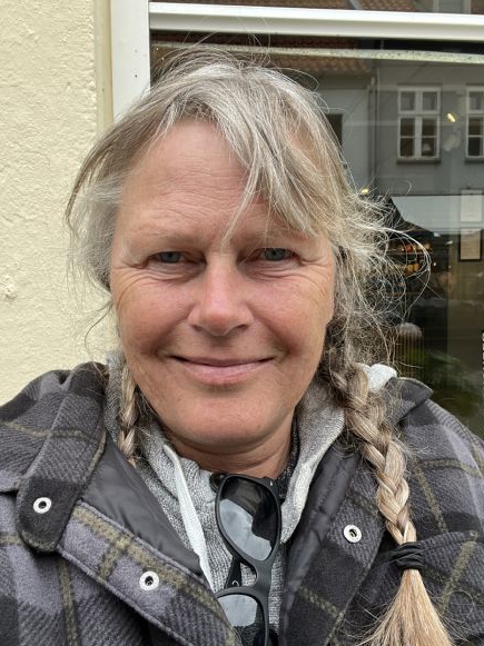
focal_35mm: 31
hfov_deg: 45.4
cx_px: 248
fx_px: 579
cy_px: 331
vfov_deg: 58.4
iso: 25
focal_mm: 2.71
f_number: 2.2
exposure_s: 1/121
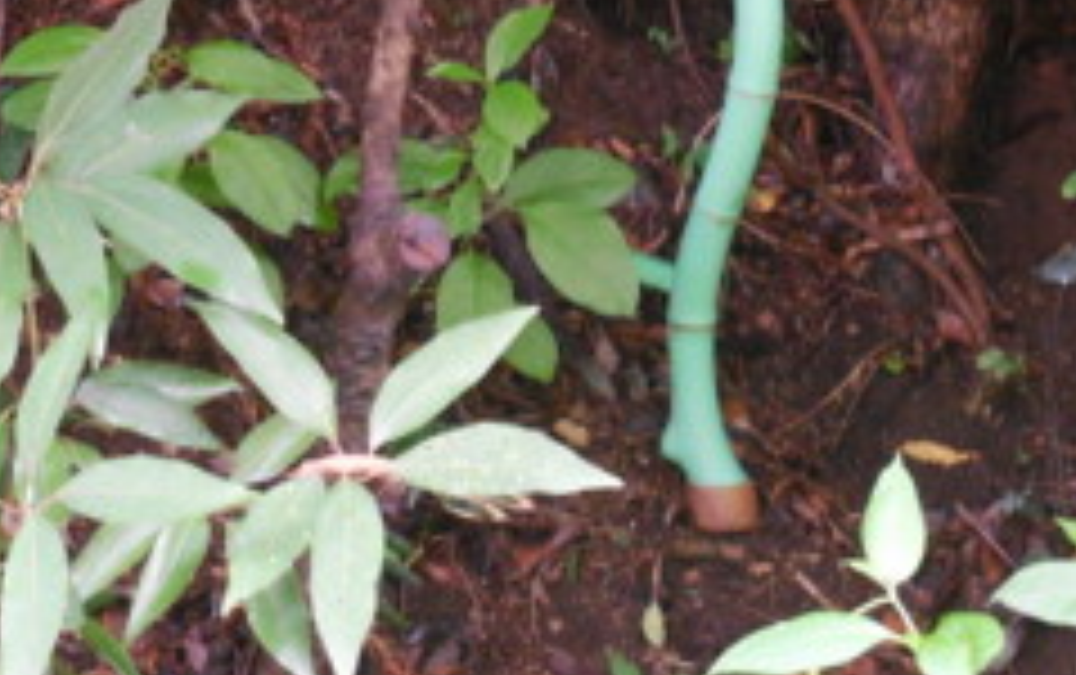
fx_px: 4463
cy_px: 135
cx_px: 864
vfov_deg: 8.6
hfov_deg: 13.7
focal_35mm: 152
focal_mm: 12.6
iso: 800
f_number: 4.7
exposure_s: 1/20
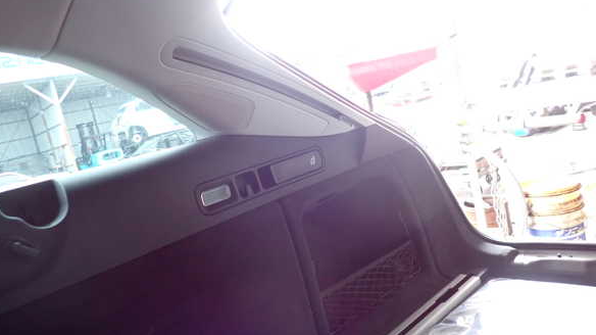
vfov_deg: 41.4
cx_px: 299
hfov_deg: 67.9
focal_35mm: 28
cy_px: 151
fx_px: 442
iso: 320
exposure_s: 1/30
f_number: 2
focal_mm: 4.5
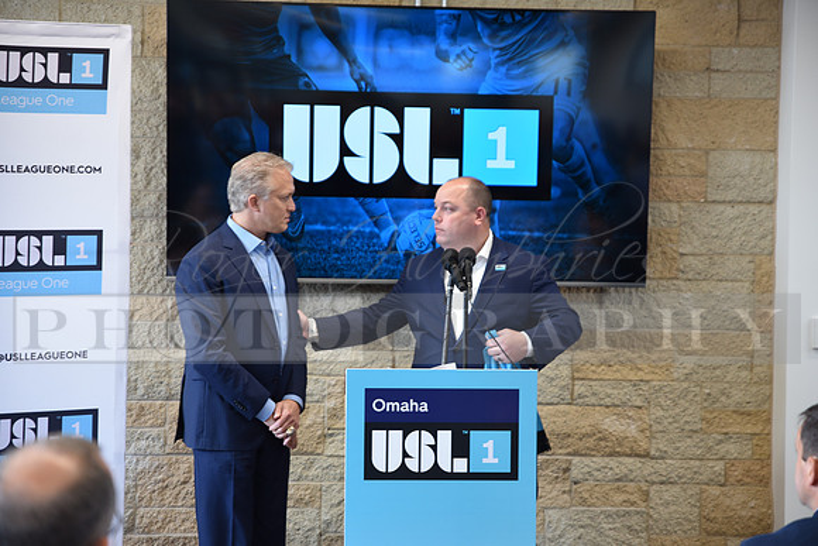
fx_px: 1591
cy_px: 273
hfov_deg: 28.8
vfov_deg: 19.5
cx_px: 409
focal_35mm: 70
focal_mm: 70
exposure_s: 1/50
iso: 400
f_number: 2.8
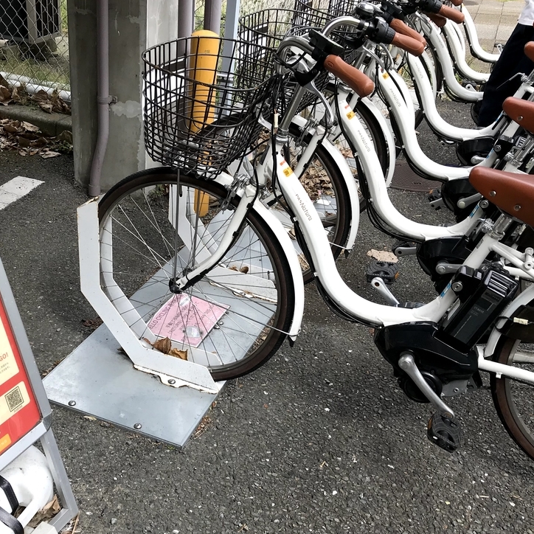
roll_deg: -2.6
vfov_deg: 40.9
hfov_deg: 40.6
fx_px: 716
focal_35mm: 41
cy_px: 277
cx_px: 192
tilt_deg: -29.9
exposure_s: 1/754
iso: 20
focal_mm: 3.99
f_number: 1.8
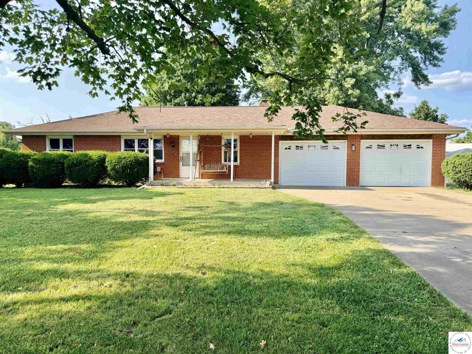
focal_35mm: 24
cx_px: 236
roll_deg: -0.1
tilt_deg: -3.0
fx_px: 327
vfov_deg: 56.8
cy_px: 177
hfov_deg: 71.6
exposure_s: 1/2169
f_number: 1.78
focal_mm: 6.76
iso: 100
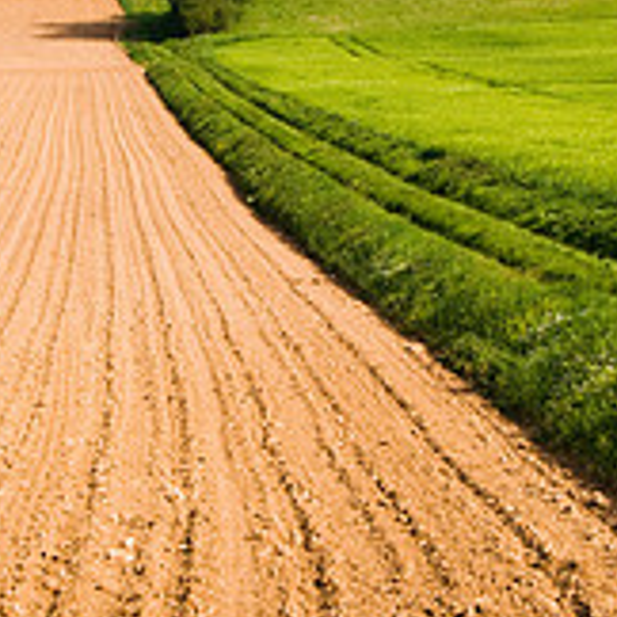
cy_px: 320
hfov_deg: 12.3
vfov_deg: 12.3
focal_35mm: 142
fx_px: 2864
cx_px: 272
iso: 140
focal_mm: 40
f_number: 8
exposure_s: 1/350
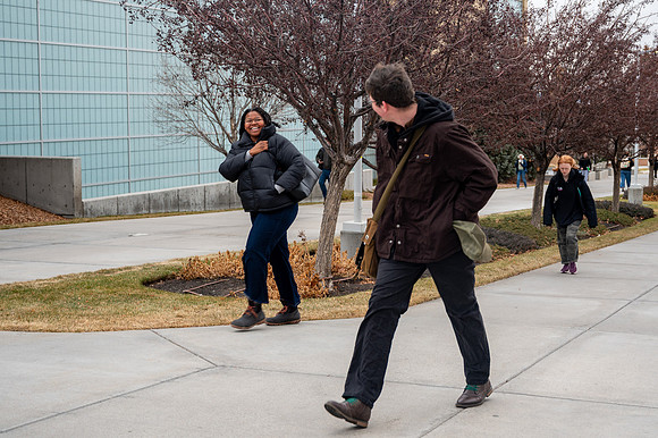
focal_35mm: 57
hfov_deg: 34.7
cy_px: 206
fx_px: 1050
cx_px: 405
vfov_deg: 23.6
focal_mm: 46
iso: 125
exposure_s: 1/200
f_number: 4
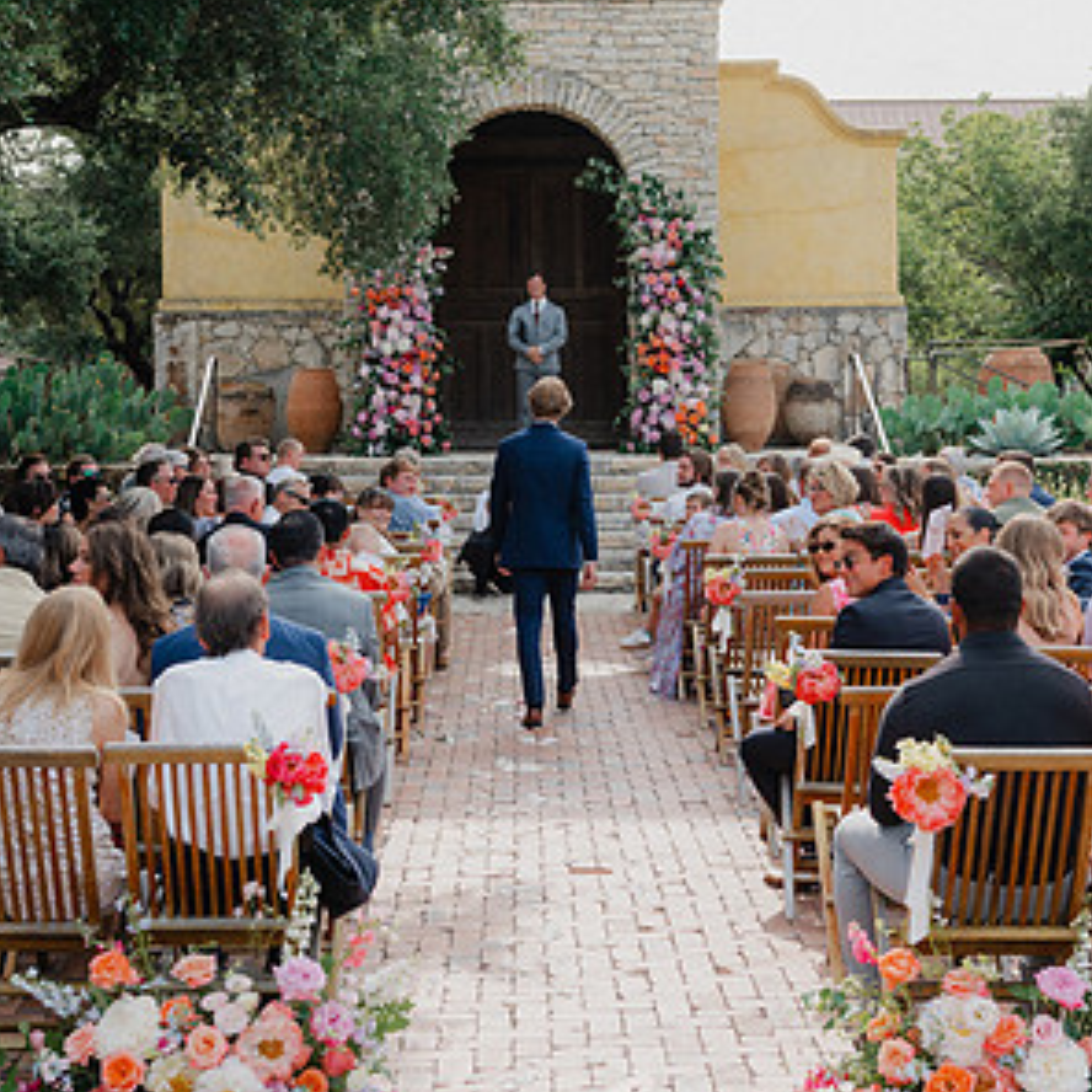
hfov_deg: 24.3
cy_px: 505
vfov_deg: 24.3
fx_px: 2534
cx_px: 544
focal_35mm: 71
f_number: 5.6
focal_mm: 55
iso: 400
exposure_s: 1/2000
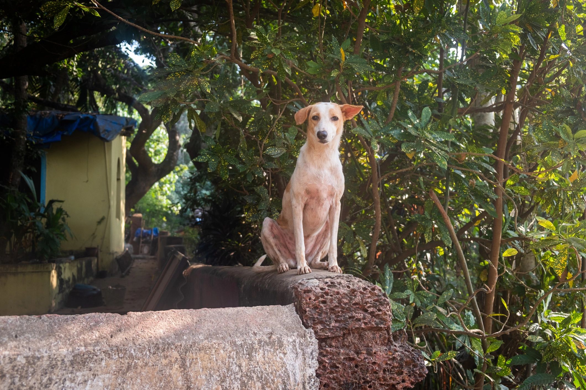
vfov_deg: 37.9
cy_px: 195
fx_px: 570
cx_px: 293
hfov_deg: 54.4
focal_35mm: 35
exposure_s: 1/220
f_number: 3.2
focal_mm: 23.3
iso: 200
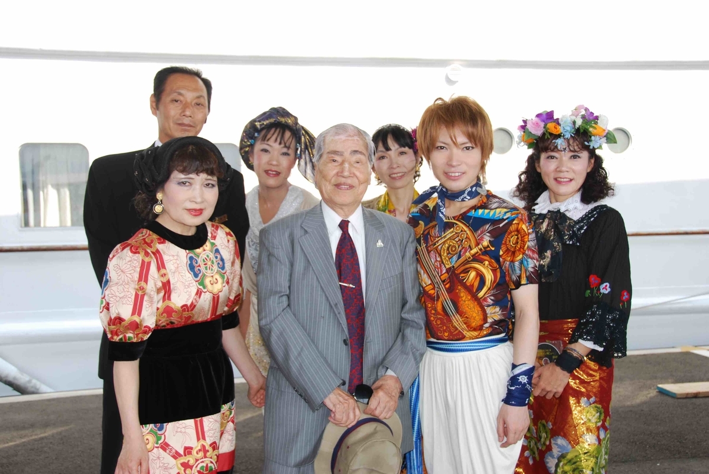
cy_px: 237
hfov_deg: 44.9
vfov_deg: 30.9
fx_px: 858
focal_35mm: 44
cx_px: 354
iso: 100
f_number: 4.2
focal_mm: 29
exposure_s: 1/200
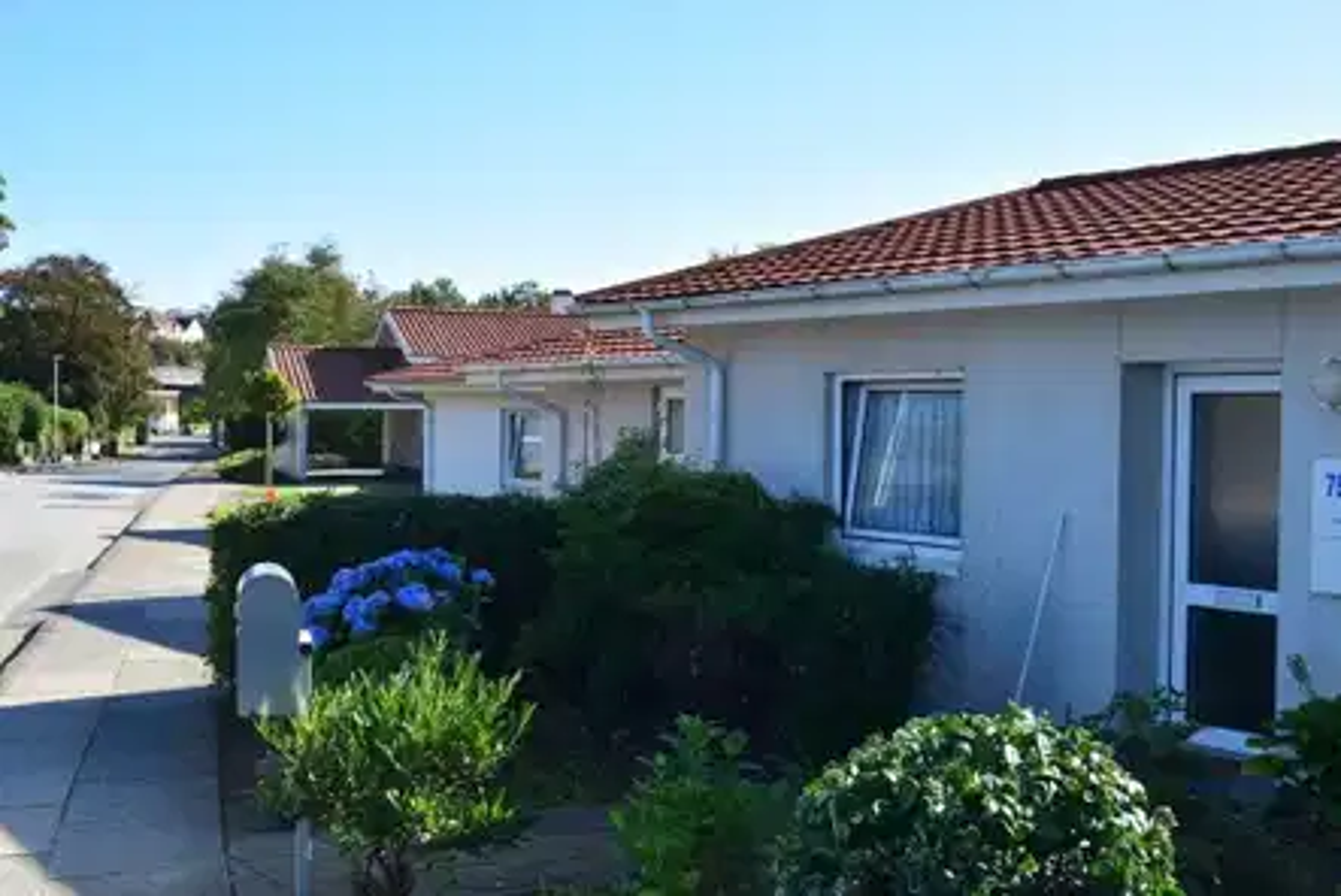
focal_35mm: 45
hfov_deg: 43.6
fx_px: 1677
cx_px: 670
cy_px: 448
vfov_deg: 29.9
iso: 400
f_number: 10
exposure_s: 1/320
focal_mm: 30
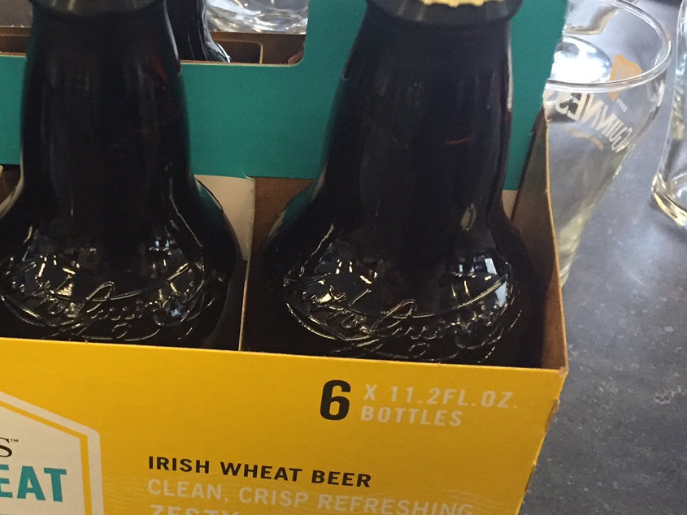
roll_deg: +2.5
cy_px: 291
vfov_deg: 26.1
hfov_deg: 33.0
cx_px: 98
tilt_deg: -42.8
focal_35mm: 56
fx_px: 1112
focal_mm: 4.15
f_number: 2.2
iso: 250
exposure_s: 1/30
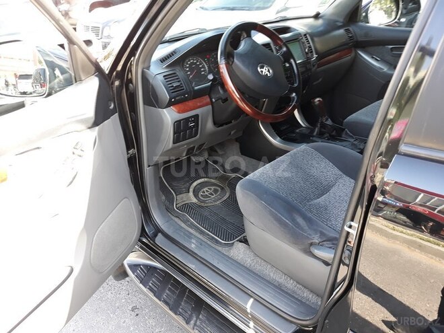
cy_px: 166
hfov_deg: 65.3
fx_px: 346
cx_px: 222
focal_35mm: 27
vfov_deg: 51.4
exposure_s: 1/50
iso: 64
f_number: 1.7
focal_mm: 3.71
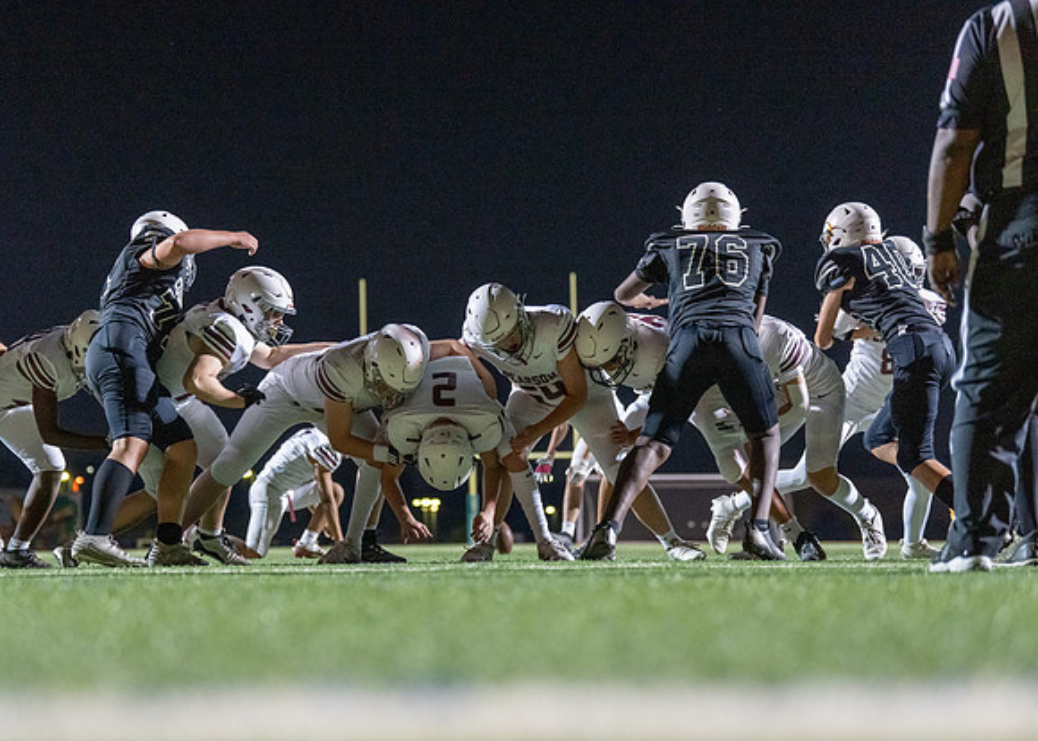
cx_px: 416
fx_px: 3055
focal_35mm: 104
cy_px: 416
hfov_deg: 19.3
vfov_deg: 13.8
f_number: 2.8
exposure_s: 1/640
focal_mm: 88
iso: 3200
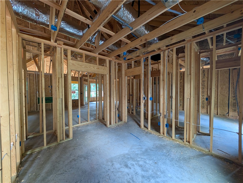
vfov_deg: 94.6
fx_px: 84
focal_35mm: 12
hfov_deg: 110.5
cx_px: 122
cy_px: 92
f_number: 1.7
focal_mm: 2.02
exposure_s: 1/86.2
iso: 247
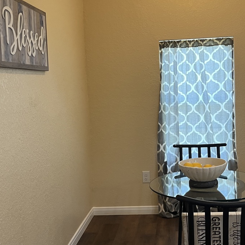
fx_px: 392
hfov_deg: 34.5
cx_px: 150
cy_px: 118
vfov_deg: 34.7
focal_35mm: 49
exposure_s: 1/60
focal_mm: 5.1
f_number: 1.6
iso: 100
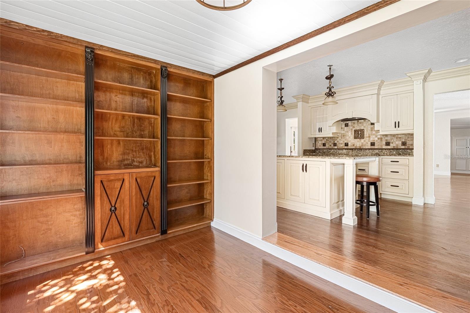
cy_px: 156
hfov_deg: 96.7
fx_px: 209
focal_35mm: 16
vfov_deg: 73.7
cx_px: 235
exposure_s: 1/400
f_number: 8
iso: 400
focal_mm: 16
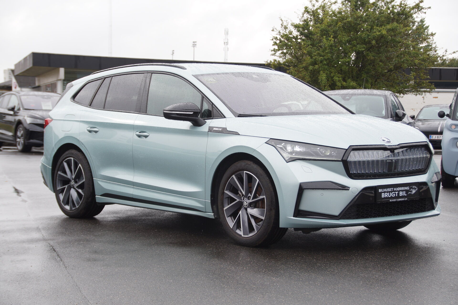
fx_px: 1049
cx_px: 229
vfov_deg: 16.5
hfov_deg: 24.6
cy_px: 152
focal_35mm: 82
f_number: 5.6
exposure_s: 1/125
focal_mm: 55
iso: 100
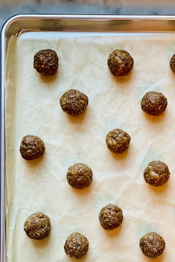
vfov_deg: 28.3
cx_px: 121
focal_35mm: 71
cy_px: 170
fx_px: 517
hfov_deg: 19.1
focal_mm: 6
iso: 160
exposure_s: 1/60
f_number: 2
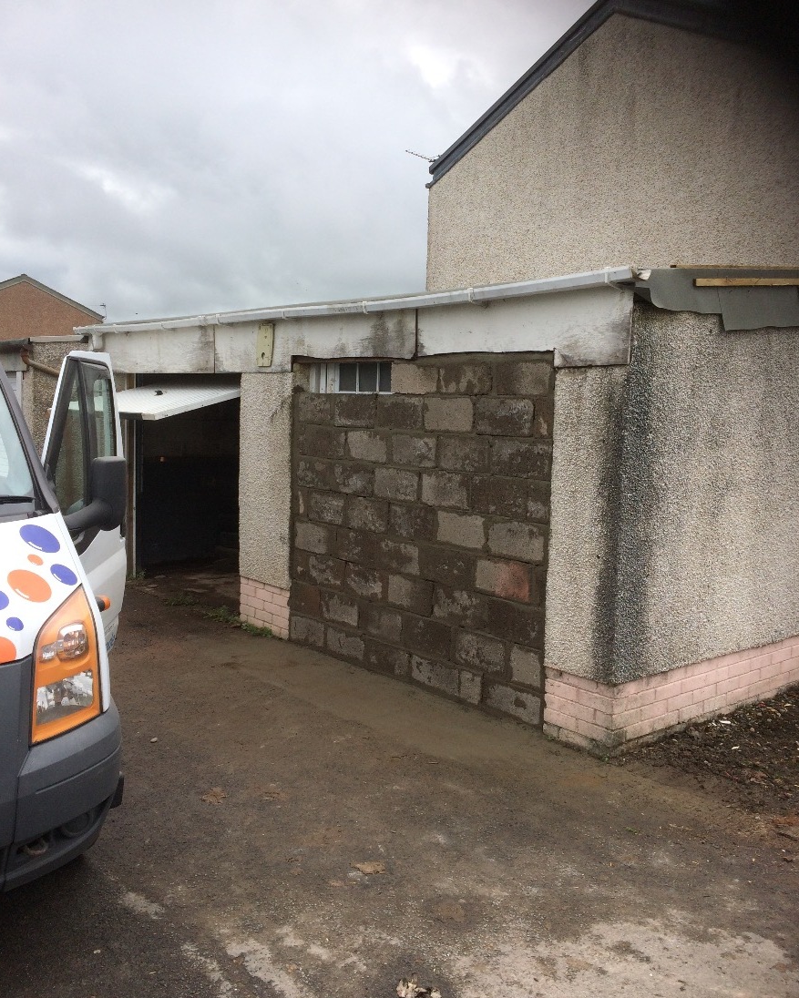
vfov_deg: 57.2
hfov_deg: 47.1
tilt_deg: -6.5
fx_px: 916
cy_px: 488
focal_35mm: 31
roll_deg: -0.7
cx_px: 407
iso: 32
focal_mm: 4.15
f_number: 2.2
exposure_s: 1/1866
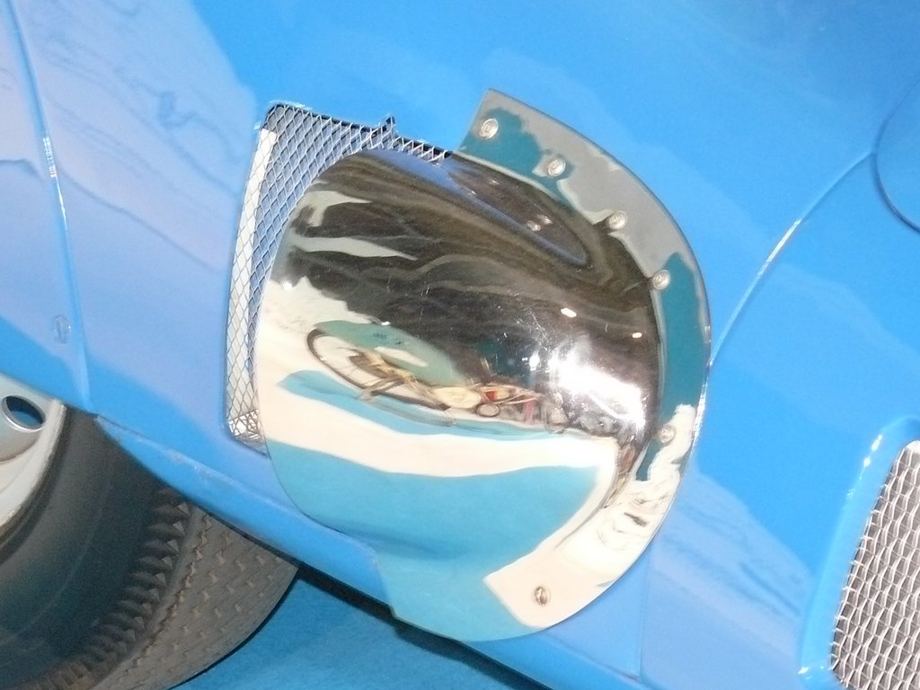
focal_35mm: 195
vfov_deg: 7.6
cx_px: 460
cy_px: 345
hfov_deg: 10.1
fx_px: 5183
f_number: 3.2
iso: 400
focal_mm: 21.6
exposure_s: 1/40
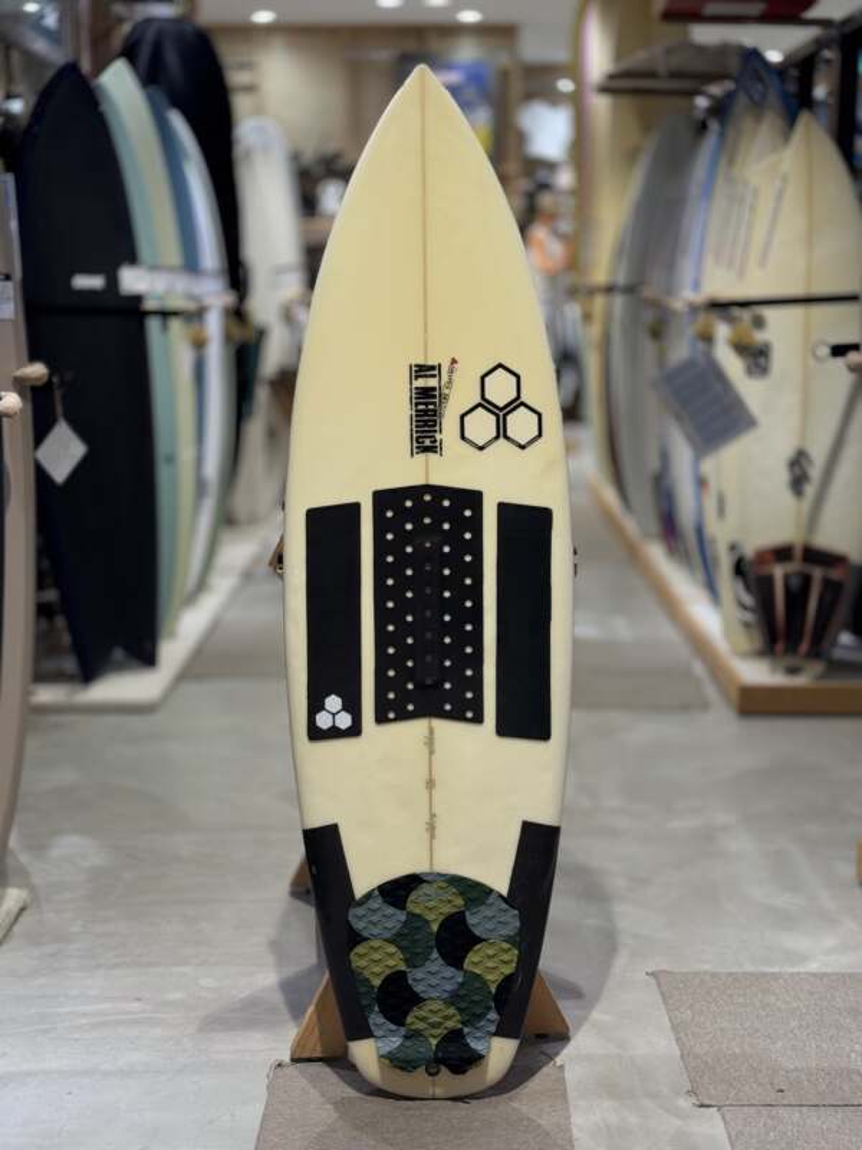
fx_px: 1594
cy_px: 575
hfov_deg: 30.3
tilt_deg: -10.4
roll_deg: +0.1
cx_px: 431
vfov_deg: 39.7
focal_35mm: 48
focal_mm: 6.76
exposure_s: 1/230
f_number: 1.78
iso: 64
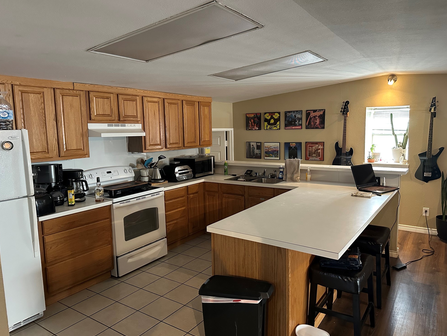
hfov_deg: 69.4
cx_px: 230
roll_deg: +0.7
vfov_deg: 54.9
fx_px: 323
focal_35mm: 25
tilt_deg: -7.4
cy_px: 170
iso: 640
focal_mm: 6.86
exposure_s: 1/40
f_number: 1.78
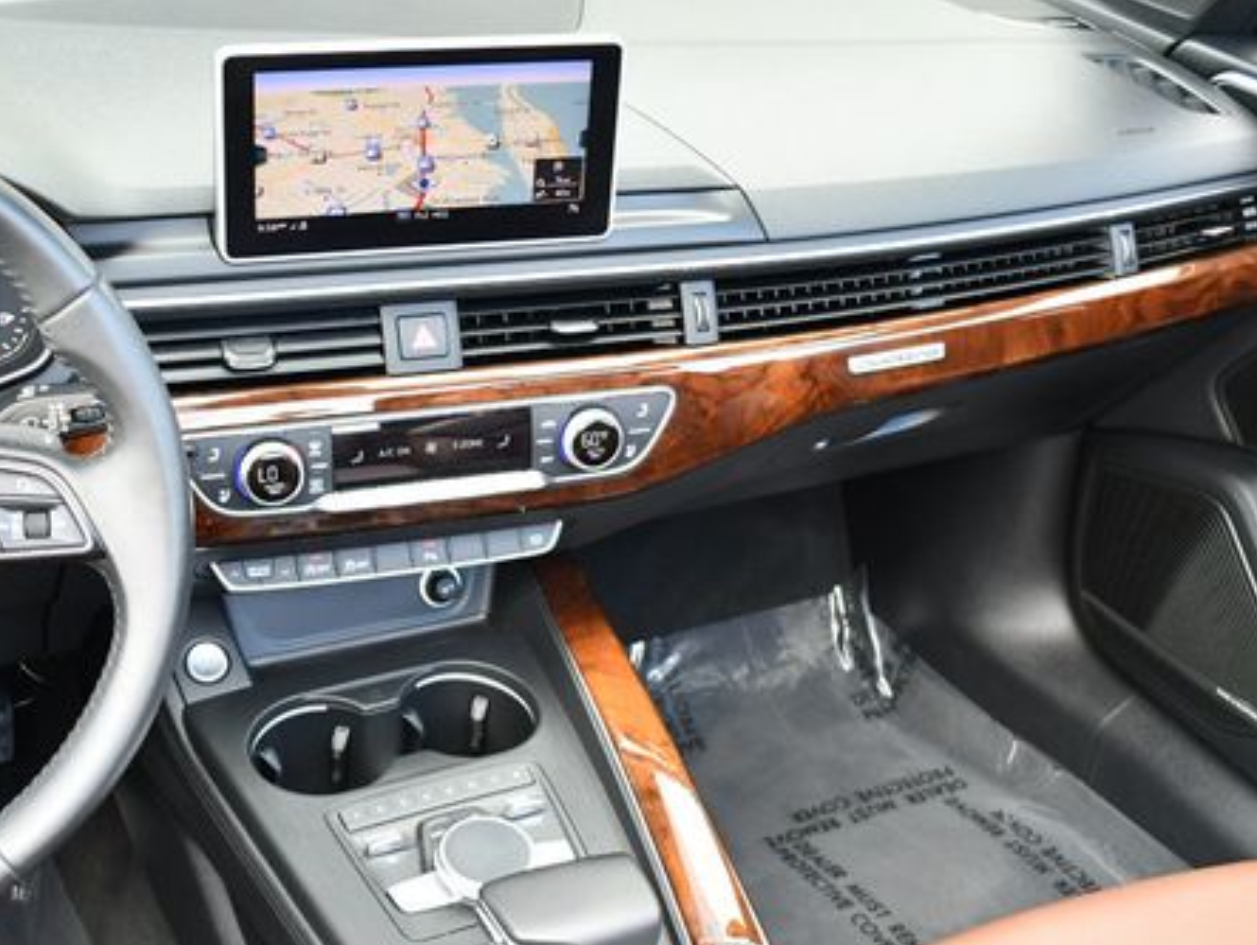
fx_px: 1817
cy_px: 599
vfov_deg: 29.0
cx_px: 468
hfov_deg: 37.9
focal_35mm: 50
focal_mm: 18
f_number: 3.5
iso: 800
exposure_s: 1/250
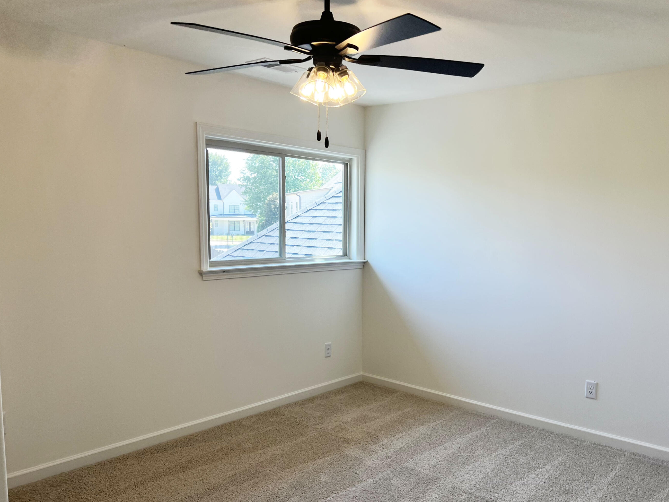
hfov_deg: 59.7
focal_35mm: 30
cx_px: 383
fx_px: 580
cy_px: 281
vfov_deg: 46.7
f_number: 1.5
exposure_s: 1/120
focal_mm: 5.7
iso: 40
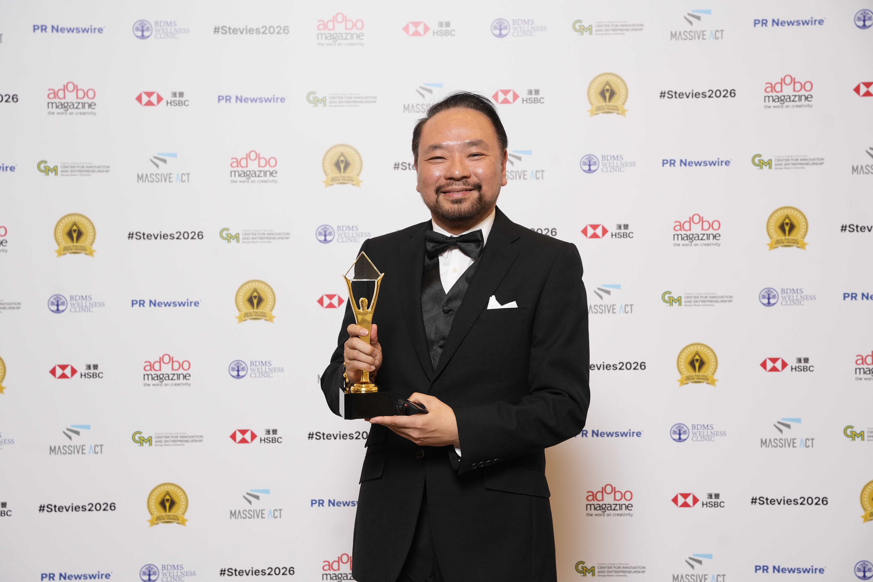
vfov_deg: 22.0
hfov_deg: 32.6
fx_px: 1494
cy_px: 291
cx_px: 436
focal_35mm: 62
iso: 800
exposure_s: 1/100
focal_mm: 61.6
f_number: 5.6
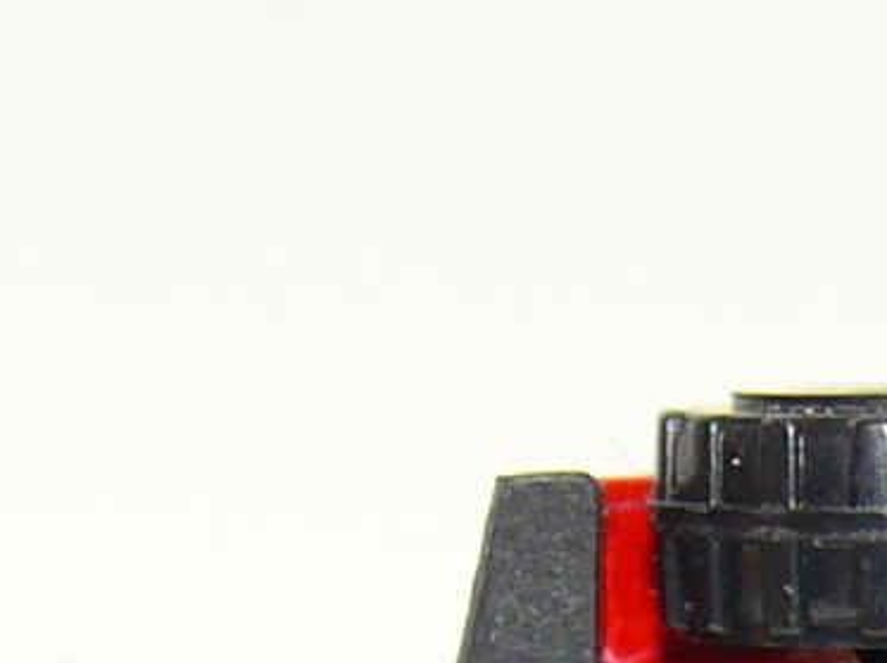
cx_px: 247
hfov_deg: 4.5
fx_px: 11212
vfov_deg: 3.4
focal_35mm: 438
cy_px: 1179
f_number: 4
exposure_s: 1/30
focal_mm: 13.4
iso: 100
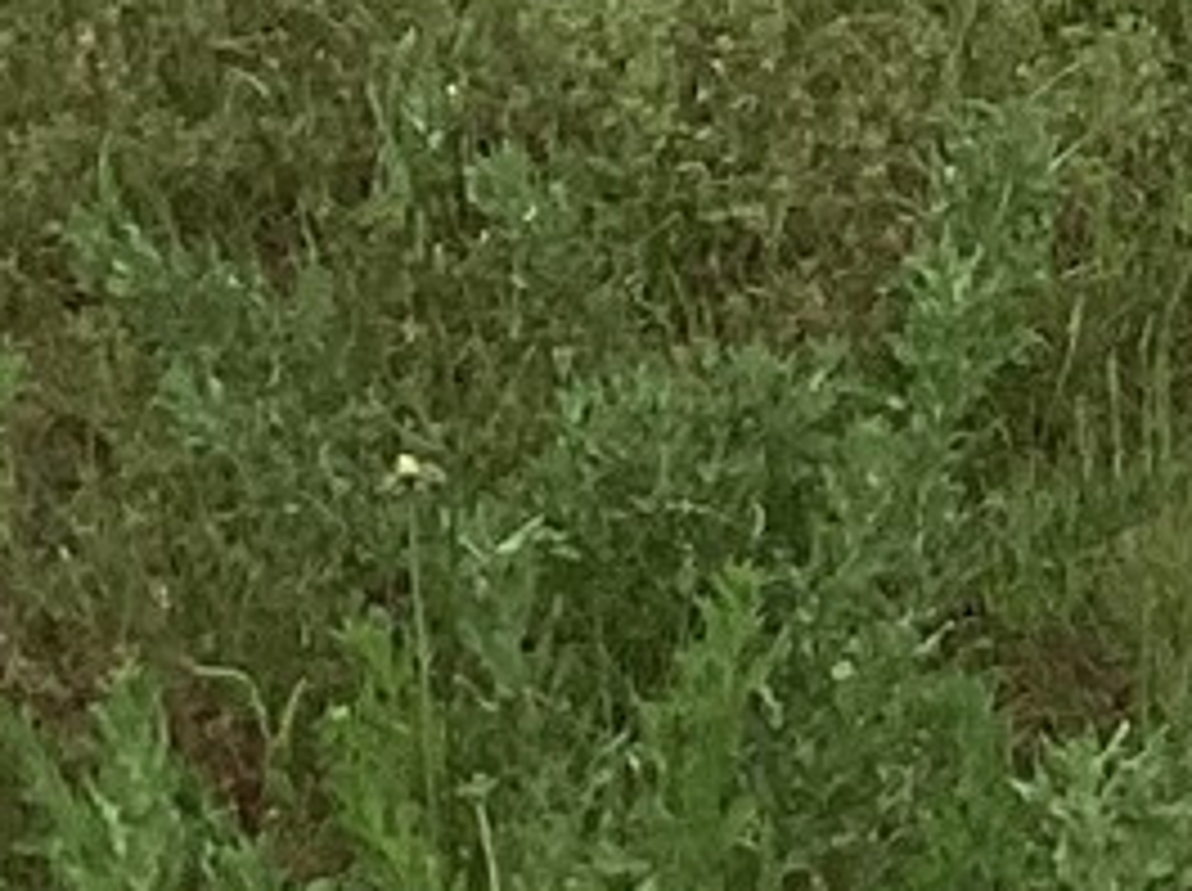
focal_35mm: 240
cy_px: -1418
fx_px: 8253
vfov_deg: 5.9
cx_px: 2924
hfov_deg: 7.7
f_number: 2.4
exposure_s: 1/1274
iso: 25
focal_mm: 3.3
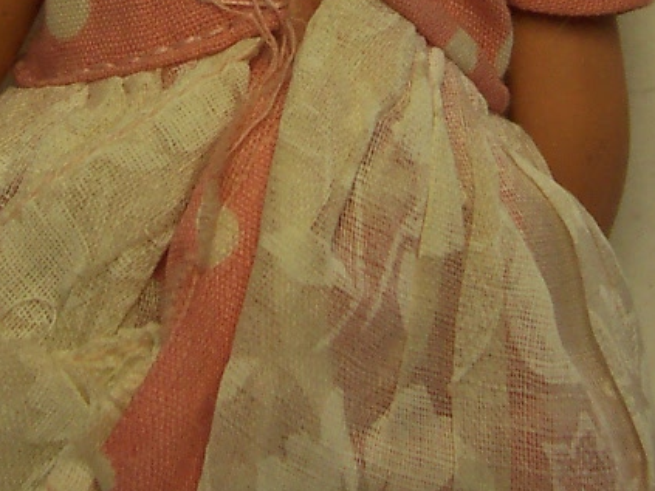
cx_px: 291
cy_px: -156
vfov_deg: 13.5
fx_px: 1986
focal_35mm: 105
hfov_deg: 18.7
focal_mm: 5.6
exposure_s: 1/250
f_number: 2.8
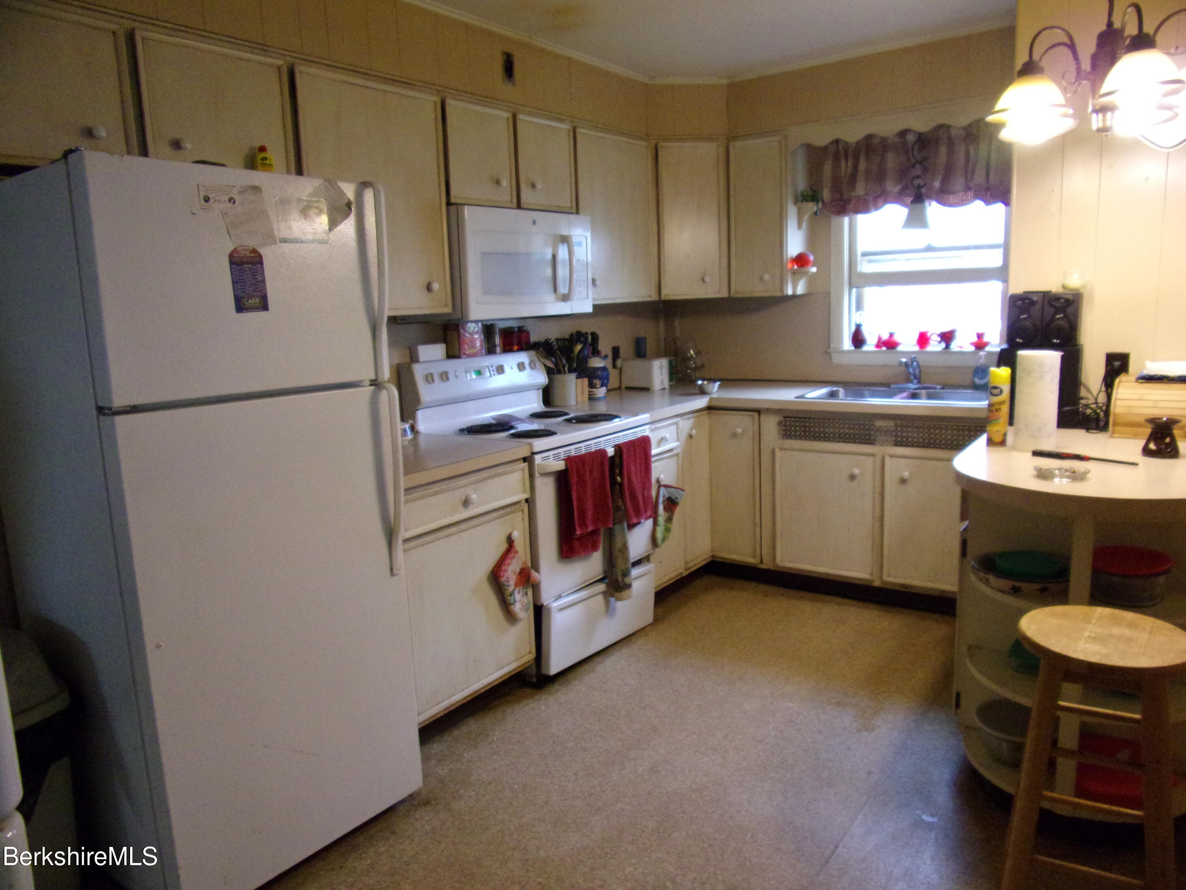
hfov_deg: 71.6
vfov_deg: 56.8
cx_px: 593
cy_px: 445
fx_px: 822
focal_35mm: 24
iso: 400
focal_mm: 4.3
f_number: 3.3
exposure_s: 1/28
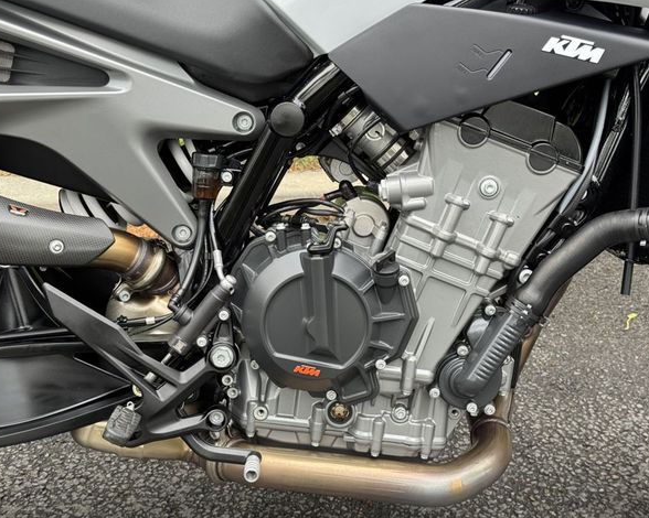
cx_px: 302
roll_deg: +0.9
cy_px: 255
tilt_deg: -24.0
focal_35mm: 51
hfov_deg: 36.7
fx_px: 979
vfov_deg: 29.7
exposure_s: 1/121
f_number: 1.78
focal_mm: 6.76
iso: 80
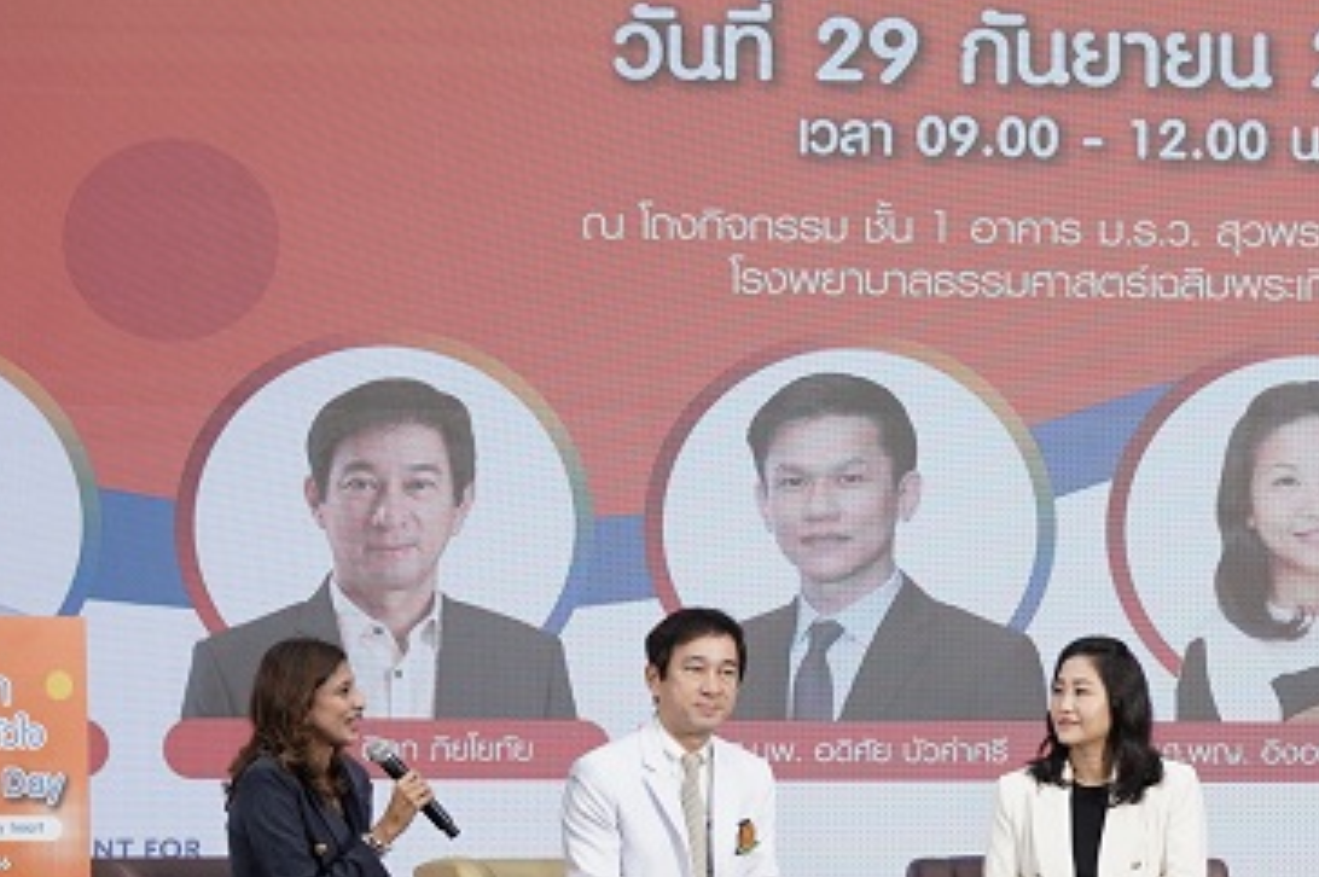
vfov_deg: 7.7
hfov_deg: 11.6
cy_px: 830
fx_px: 6479
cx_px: 1044
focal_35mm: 177
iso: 500
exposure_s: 1/80
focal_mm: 92
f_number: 4.5
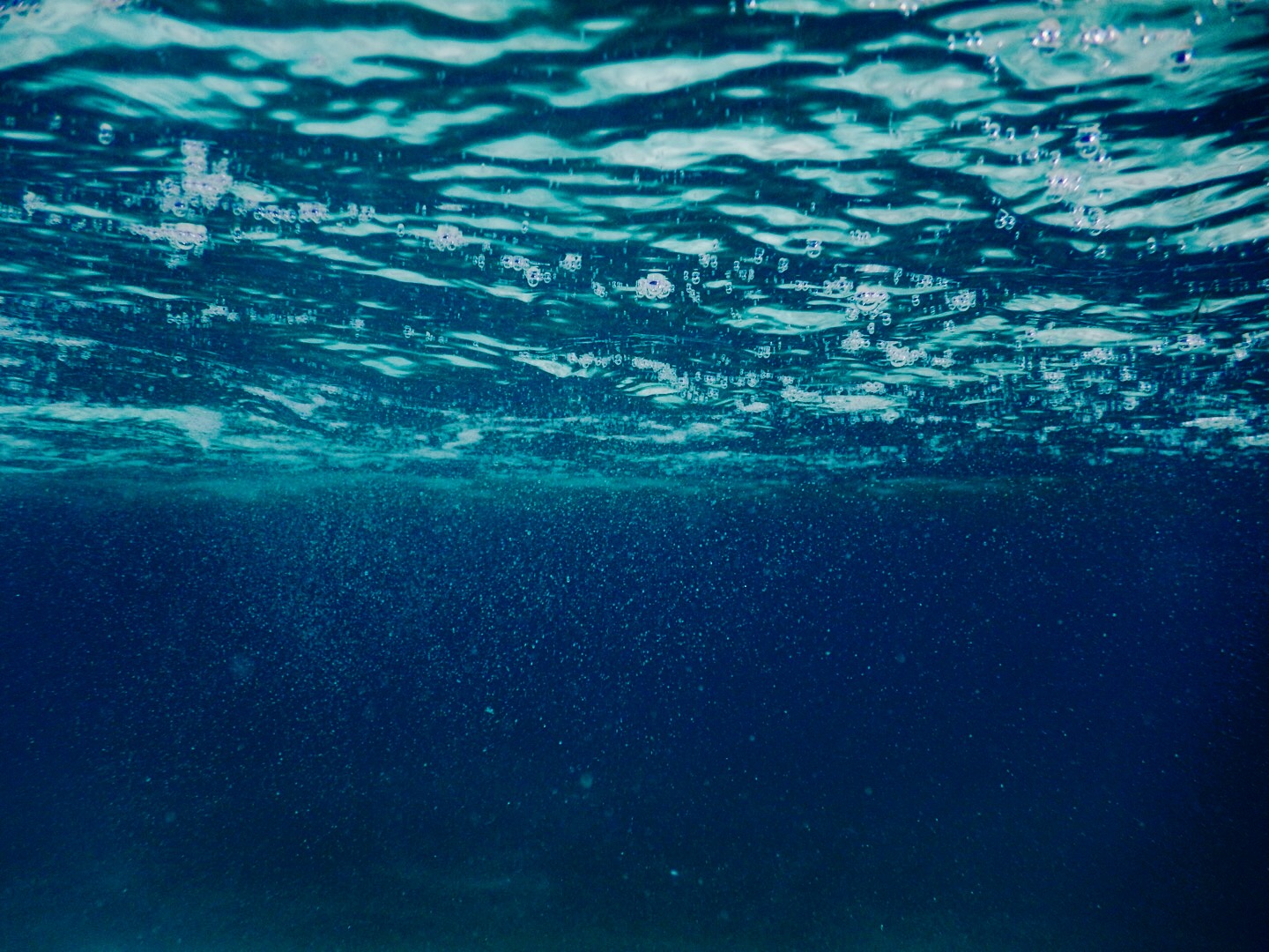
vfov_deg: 56.8
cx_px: 634
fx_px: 880
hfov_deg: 71.6
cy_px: 476
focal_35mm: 24
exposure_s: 1/400
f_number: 8.2
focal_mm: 4.3
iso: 125
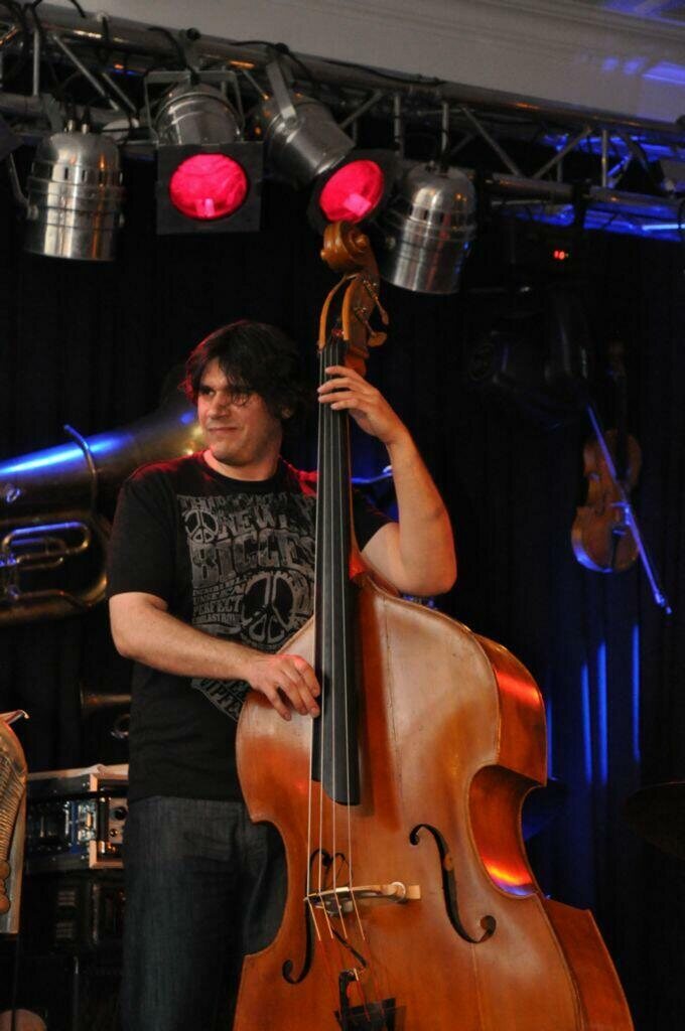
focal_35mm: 105
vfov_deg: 19.5
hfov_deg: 13.0
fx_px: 3005
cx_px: 342
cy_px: 516
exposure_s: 1/125
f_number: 5
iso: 2500
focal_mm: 70
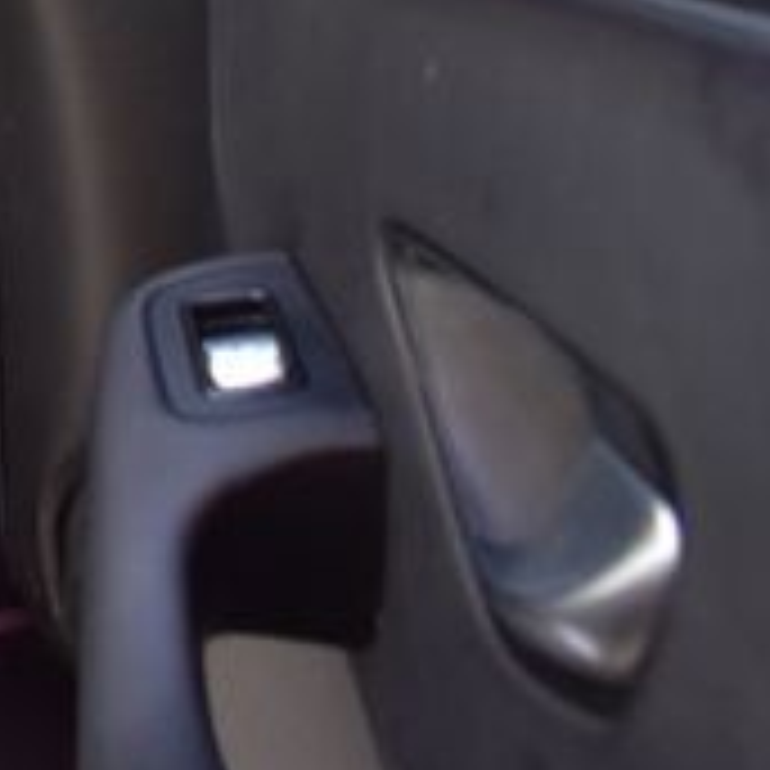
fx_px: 2164
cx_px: -662
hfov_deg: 16.5
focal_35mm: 86
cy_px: -90
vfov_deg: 19.3
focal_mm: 18
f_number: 8
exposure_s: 1/60
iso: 400
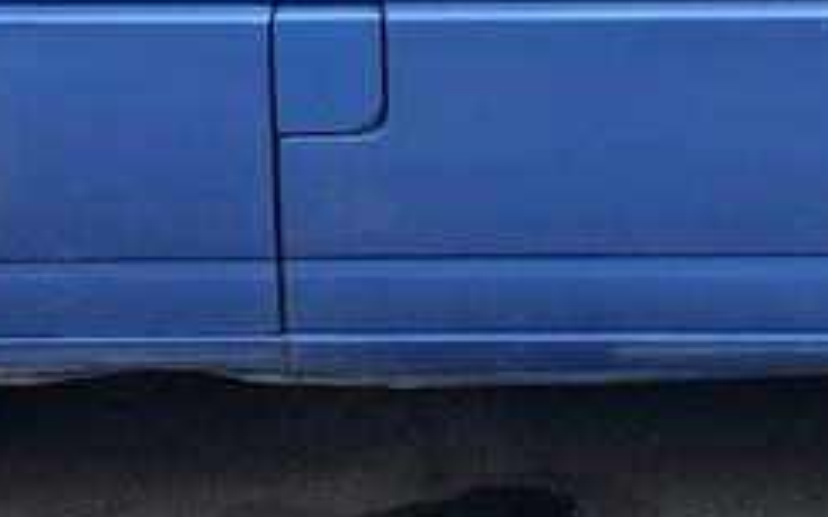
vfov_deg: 11.0
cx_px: 564
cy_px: -44
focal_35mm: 117
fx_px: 2640
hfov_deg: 17.8
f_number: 1.8
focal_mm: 4
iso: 50
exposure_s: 1/50
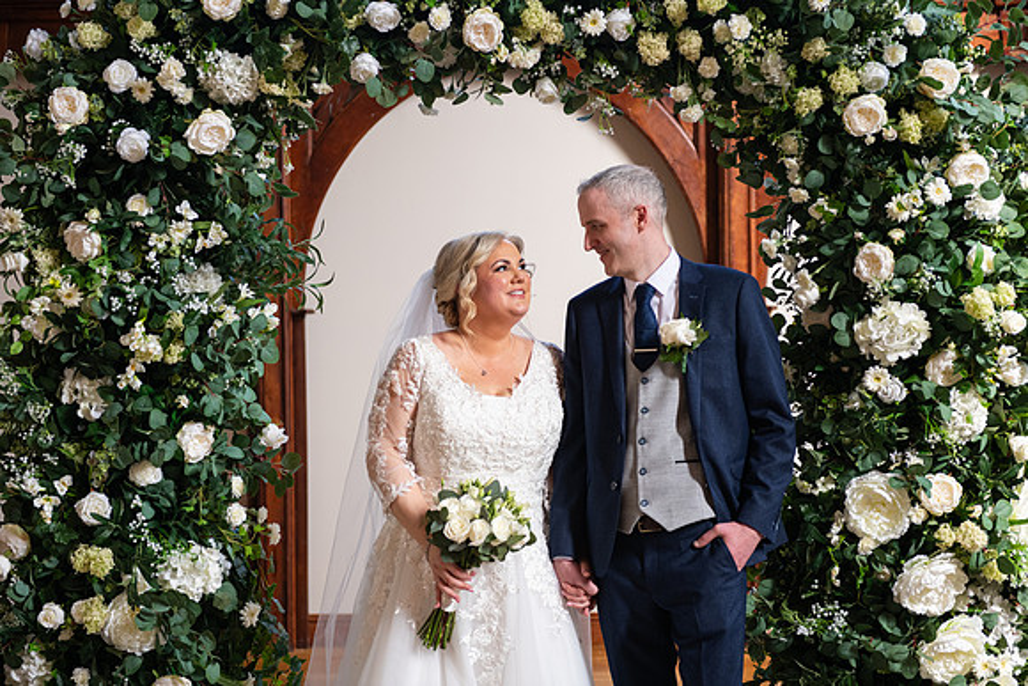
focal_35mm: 62
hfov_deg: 32.4
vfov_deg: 21.9
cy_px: 343
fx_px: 1771
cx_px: 514
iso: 800
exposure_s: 1/160
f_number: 3.5
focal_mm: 62
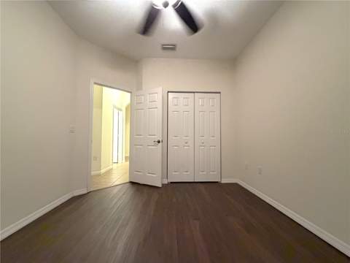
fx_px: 142
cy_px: 132
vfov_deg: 85.7
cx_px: 175
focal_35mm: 14
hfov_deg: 102.1
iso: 1250
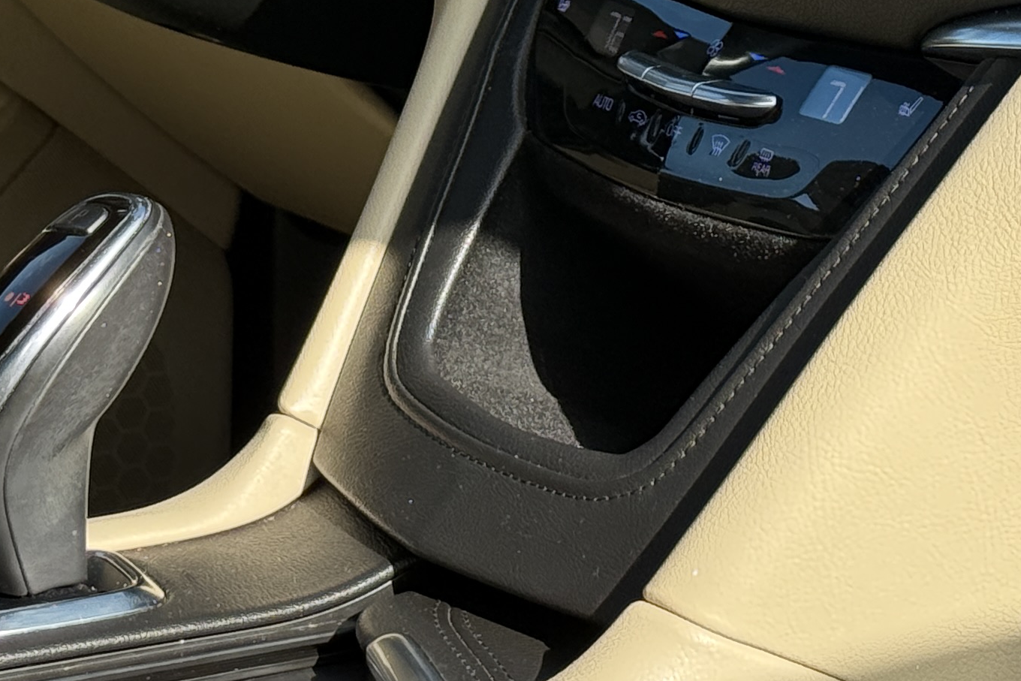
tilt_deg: -9.7
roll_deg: -1.0
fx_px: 4198
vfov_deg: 9.2
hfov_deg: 13.9
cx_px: 386
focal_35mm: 148
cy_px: -51
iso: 100
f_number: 1.78
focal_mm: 6.76
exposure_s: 1/1513
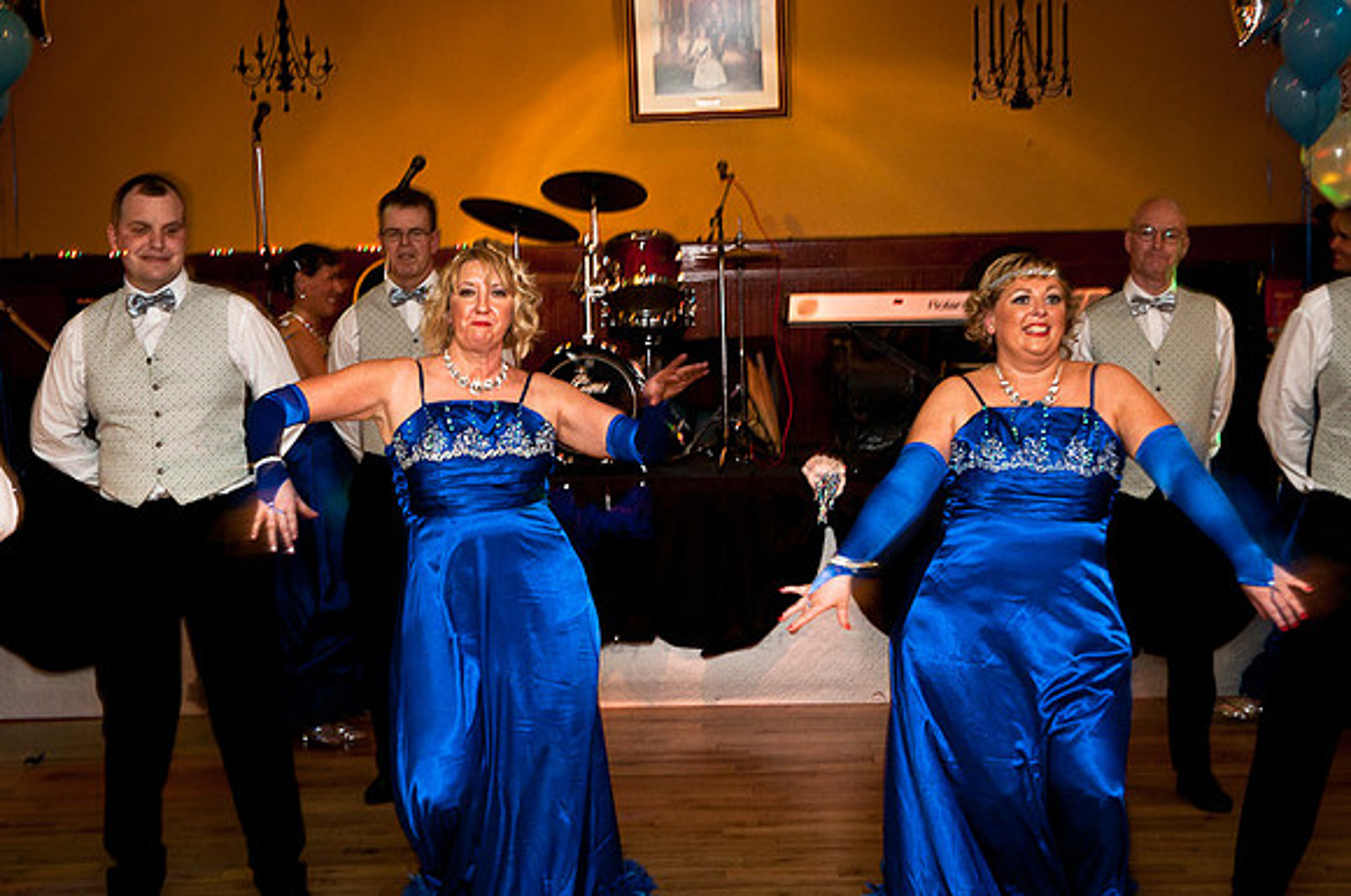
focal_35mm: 63
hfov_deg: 31.9
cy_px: 448
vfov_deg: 21.5
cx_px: 676
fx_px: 2361
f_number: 6.3
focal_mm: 42
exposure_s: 1/25
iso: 500
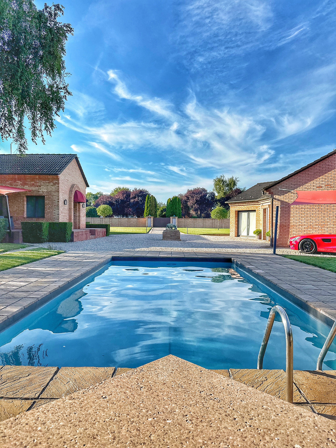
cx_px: 168
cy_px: 224
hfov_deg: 56.8
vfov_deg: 71.6
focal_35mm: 24
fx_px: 311
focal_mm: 6.86
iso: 80
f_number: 1.78
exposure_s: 1/4545
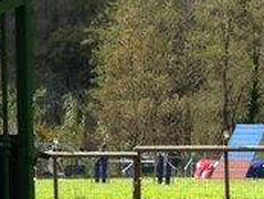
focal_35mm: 207
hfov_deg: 8.8
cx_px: 591
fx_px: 1580
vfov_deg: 7.2
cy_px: 210
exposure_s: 1/589
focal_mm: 4.12
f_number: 2.4
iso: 50
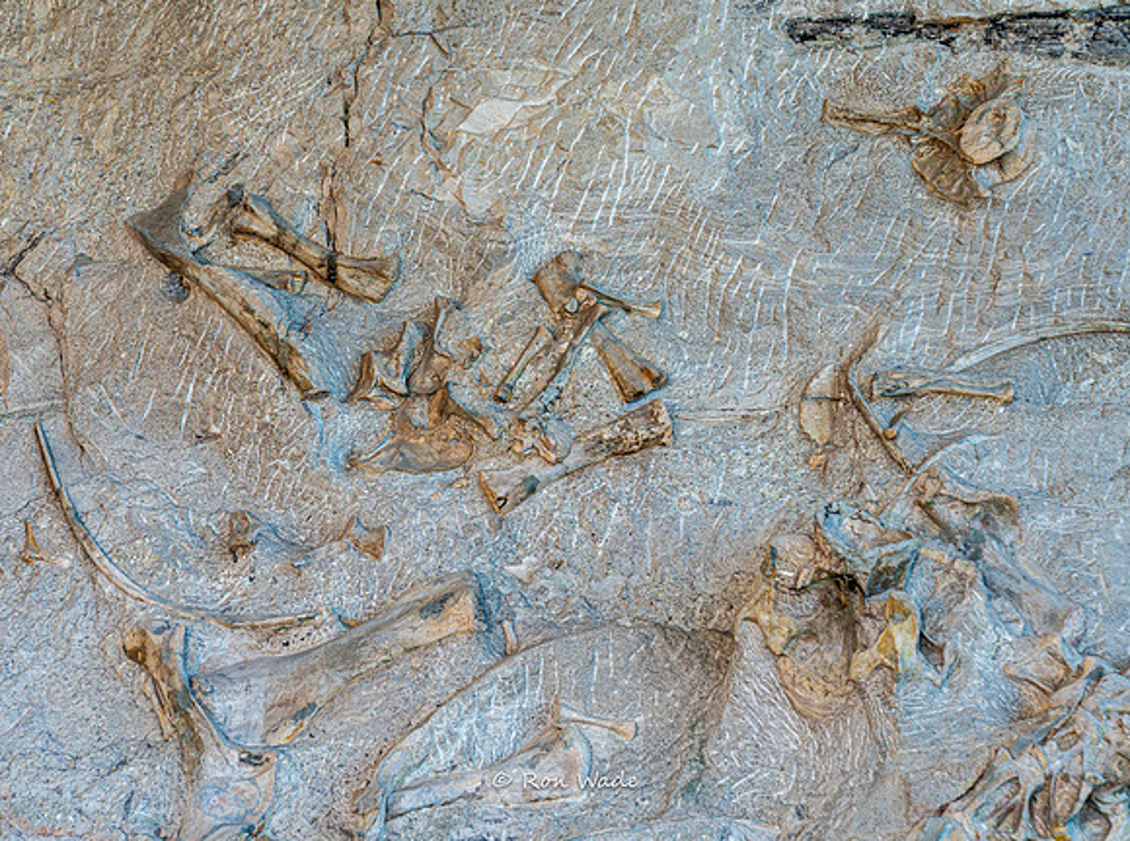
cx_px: 492
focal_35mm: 76
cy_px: 417
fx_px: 2488
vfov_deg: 19.2
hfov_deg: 25.6
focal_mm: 70
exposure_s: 1/160
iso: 640
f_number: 4
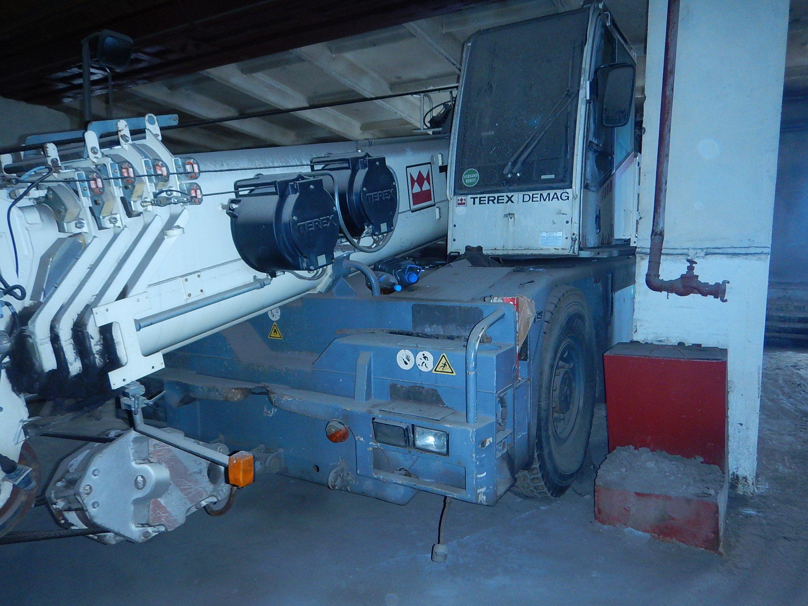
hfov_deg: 71.6
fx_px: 560
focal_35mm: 24
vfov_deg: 56.8
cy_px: 303
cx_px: 404
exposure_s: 1/30
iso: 280
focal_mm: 4.3
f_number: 2.8
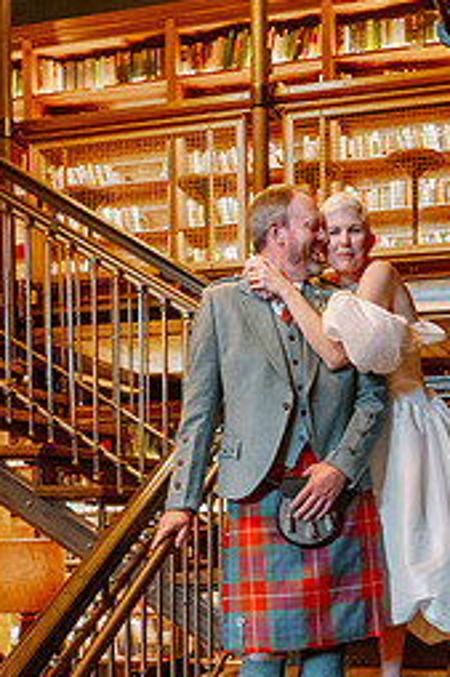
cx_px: 341
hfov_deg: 24.7
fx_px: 1014
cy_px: 546
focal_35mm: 54
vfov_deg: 35.6
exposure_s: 1/160
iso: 5600
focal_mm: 30.5
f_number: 2.8
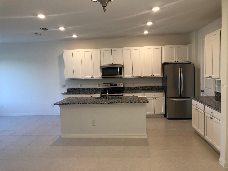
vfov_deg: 49.7
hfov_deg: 63.4
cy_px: 86
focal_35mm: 28
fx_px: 184
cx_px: 114
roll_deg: +1.8
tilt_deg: -5.7
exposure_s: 1/30
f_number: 1.8
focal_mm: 3.99
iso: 25
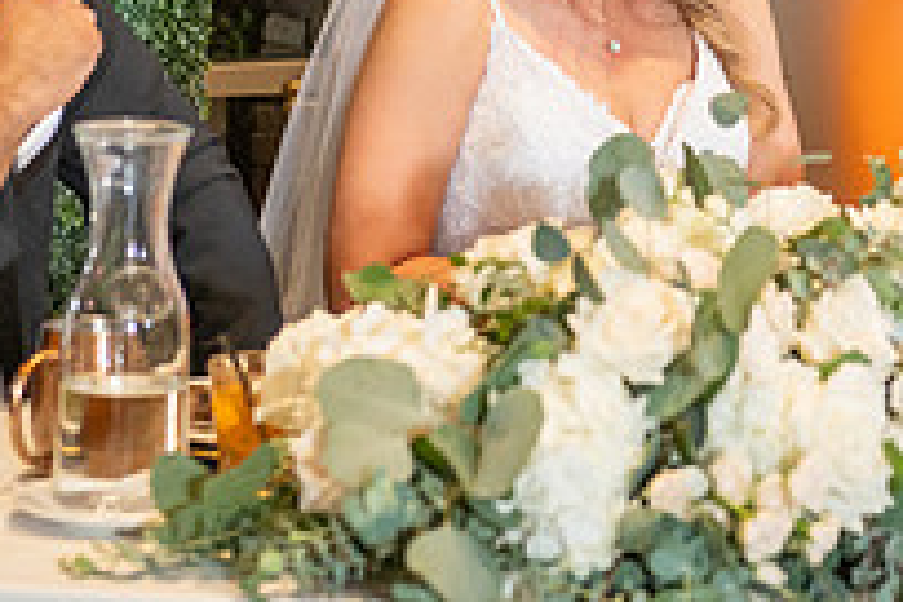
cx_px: 664
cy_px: -237
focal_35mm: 176
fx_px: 4414
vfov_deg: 7.7
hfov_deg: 11.7
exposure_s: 1/160
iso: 800
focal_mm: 62
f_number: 3.5
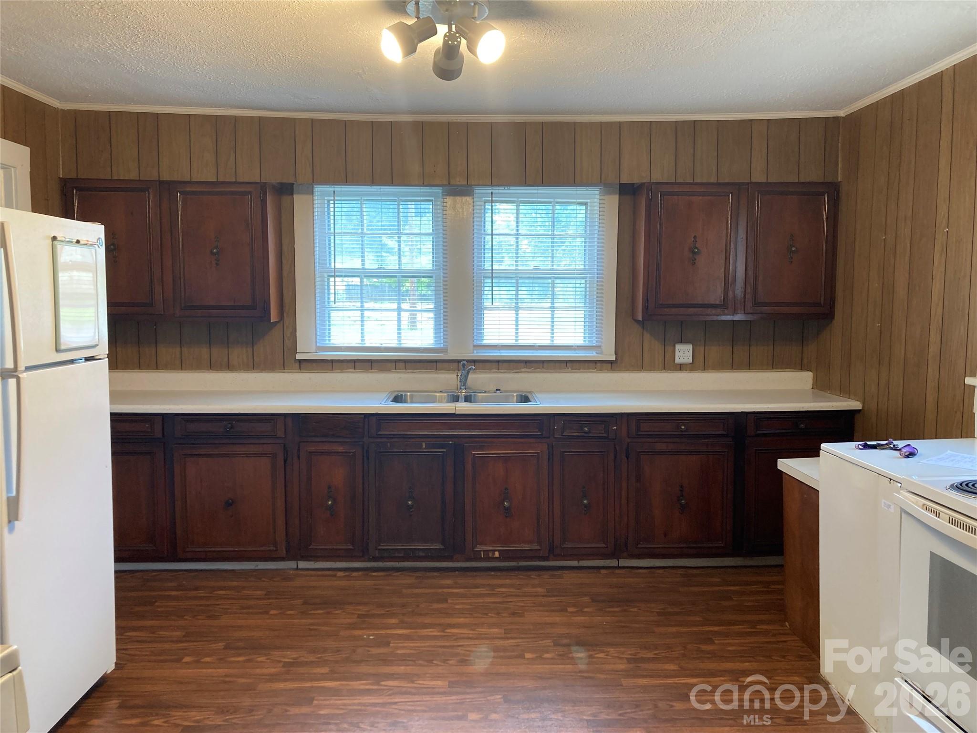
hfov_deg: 63.4
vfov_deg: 49.7
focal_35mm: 28
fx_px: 790
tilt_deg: -5.2
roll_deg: -0.5
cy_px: 366
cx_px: 488
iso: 64
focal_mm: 3.99
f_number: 1.8
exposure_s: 1/60
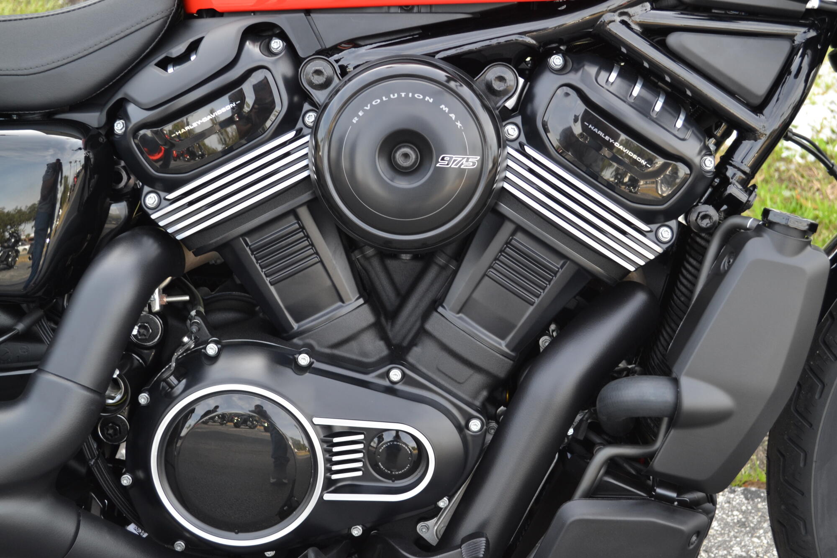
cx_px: 418
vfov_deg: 25.7
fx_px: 1220
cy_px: 279
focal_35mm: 52
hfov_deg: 37.9
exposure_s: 1/125
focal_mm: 35
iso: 320
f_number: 5.6
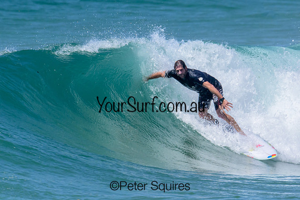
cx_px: 201
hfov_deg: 1.9
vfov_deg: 1.3
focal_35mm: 1098
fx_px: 9149
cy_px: 75
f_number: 16
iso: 2000
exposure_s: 1/2000
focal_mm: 800
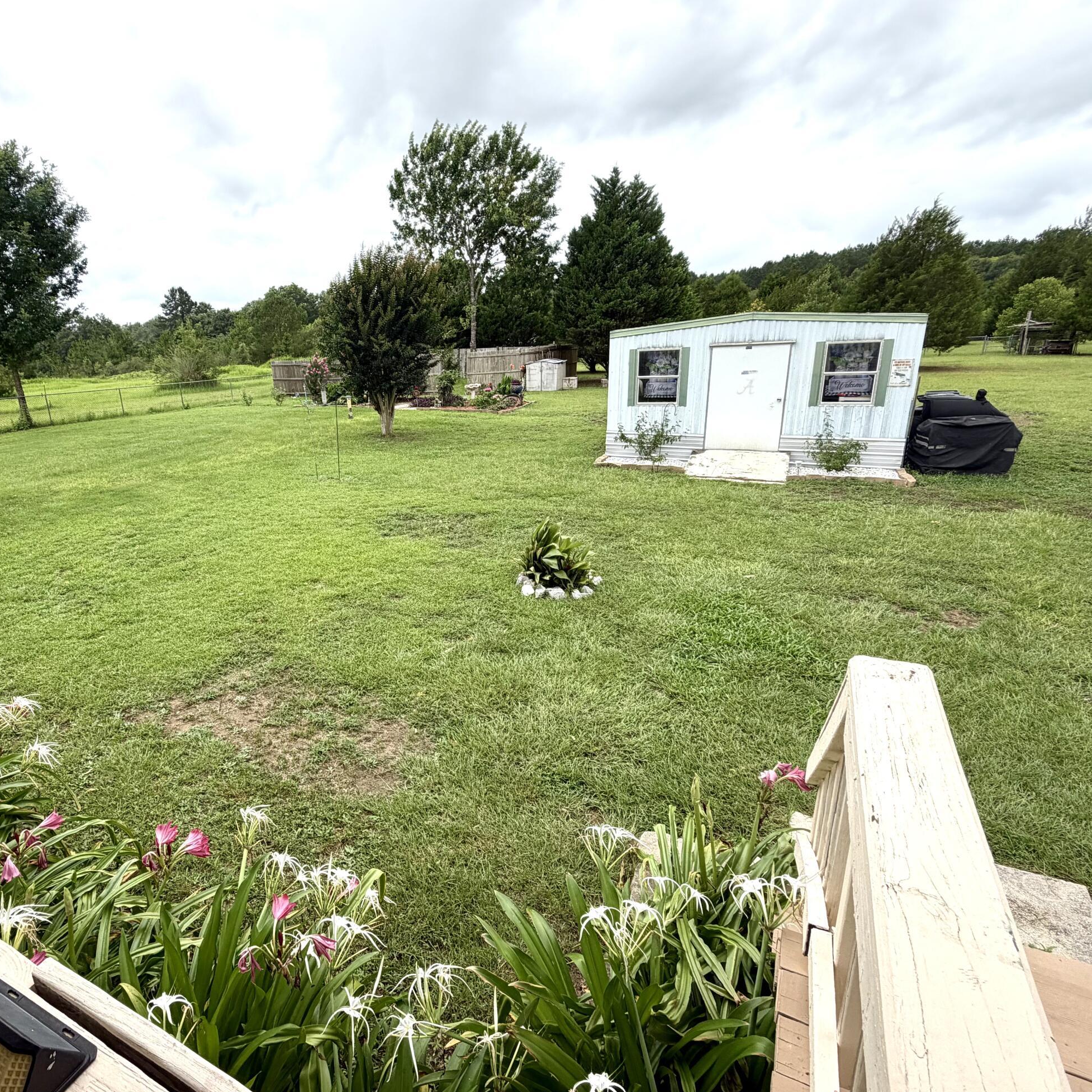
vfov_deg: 77.7
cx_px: 415
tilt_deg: -18.5
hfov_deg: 76.4
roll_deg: +4.1
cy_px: 557
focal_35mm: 19
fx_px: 678
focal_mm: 2.22
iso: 40
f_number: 2.2
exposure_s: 1/518
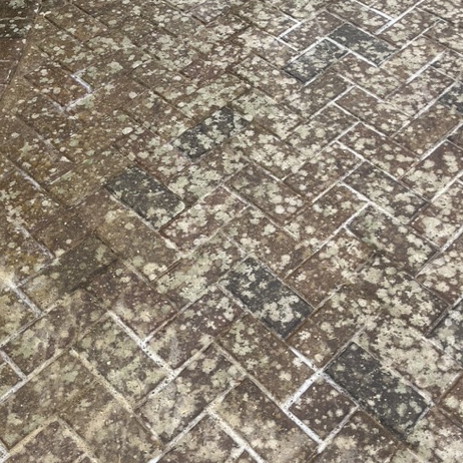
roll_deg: -0.1
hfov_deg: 33.2
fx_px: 772
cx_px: 292
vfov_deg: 32.6
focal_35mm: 51
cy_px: 102
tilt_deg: -34.7
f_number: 1.6
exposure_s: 1/566
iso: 50
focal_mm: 5.1
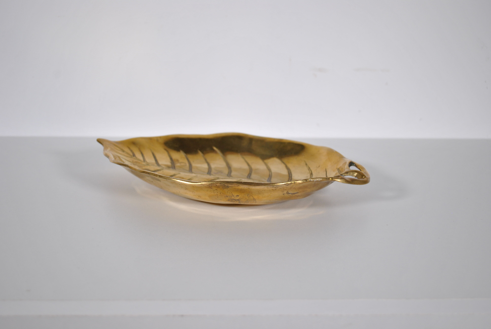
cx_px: 246
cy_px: 164
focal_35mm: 48
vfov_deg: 28.2
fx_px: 655
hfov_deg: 41.1
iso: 200
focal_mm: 32
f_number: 4.8
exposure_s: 1/100
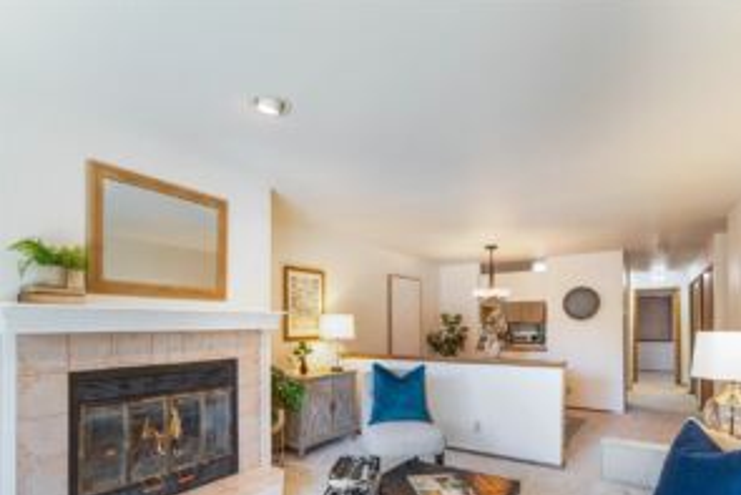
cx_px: 379
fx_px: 391
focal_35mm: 19
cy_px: 328
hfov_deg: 86.9
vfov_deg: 63.1
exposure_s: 1/250
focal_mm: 14
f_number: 5.6
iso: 200
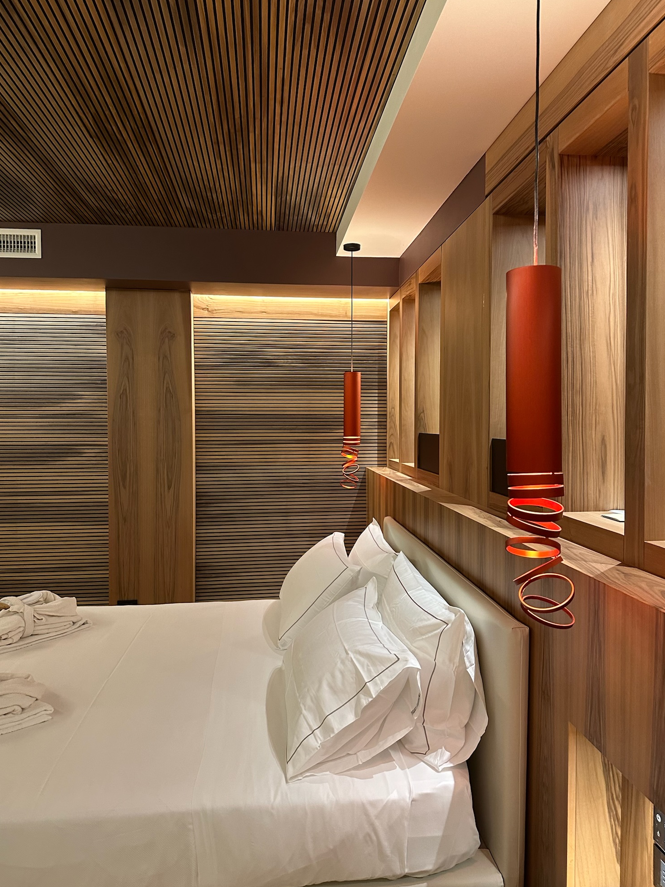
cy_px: 442
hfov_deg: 54.9
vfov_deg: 69.4
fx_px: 640
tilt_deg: +0.6
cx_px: 337
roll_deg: -0.8
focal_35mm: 25
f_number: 1.78
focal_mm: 6.86
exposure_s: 1/50
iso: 400
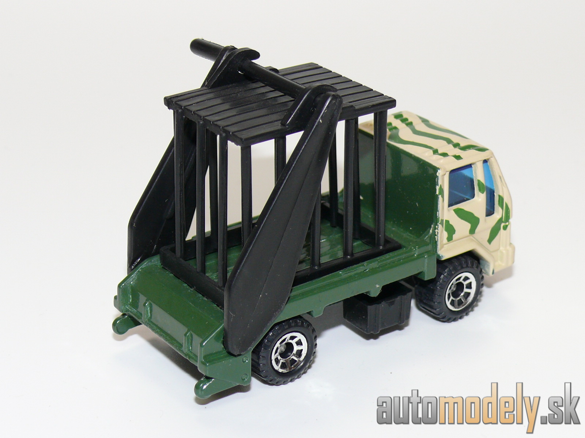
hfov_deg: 20.2
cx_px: 292
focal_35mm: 97
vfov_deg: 15.2
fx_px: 1639
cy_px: 219
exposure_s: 1/30
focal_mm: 13
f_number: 4
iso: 100
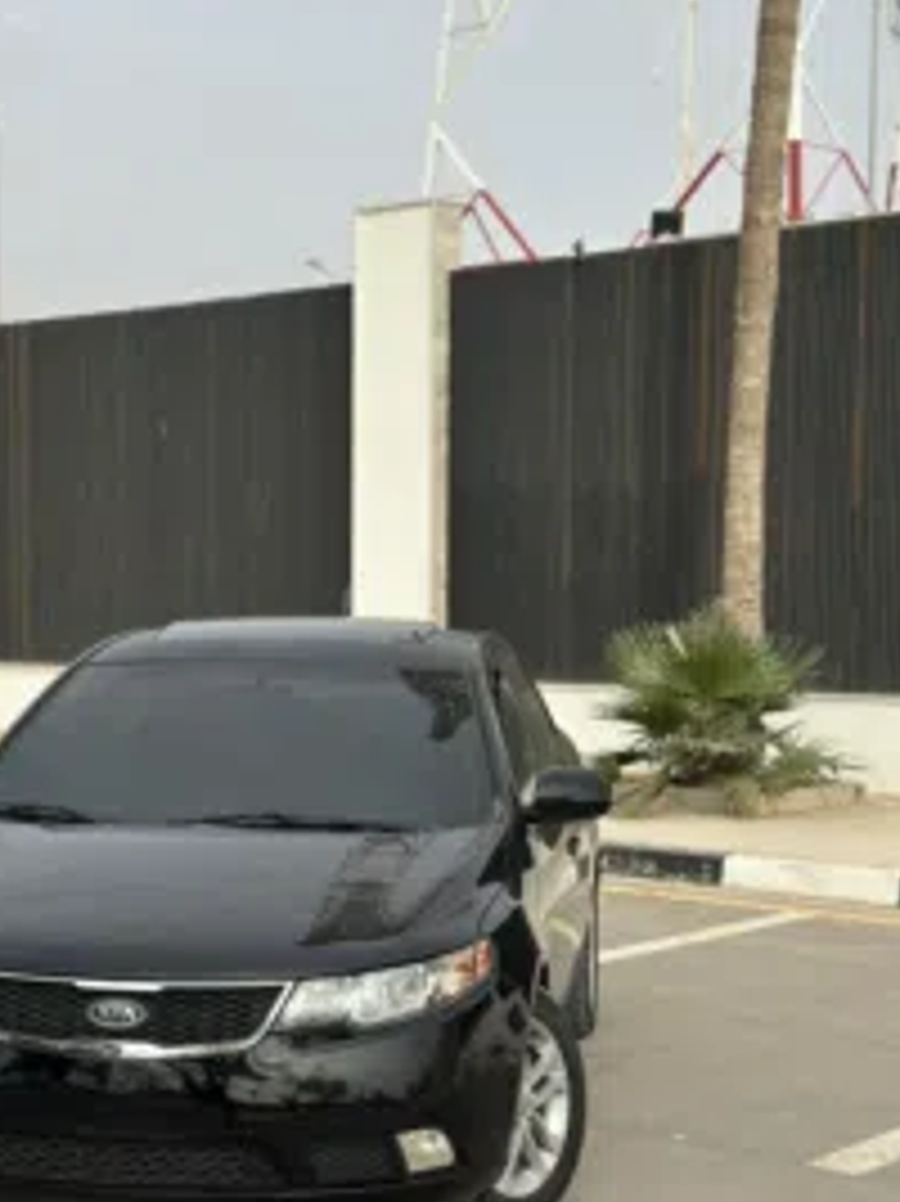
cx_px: 230
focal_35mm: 72
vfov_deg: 27.0
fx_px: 2498
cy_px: 698
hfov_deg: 20.3
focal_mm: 6.86
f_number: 1.78
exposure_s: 1/4184
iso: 100
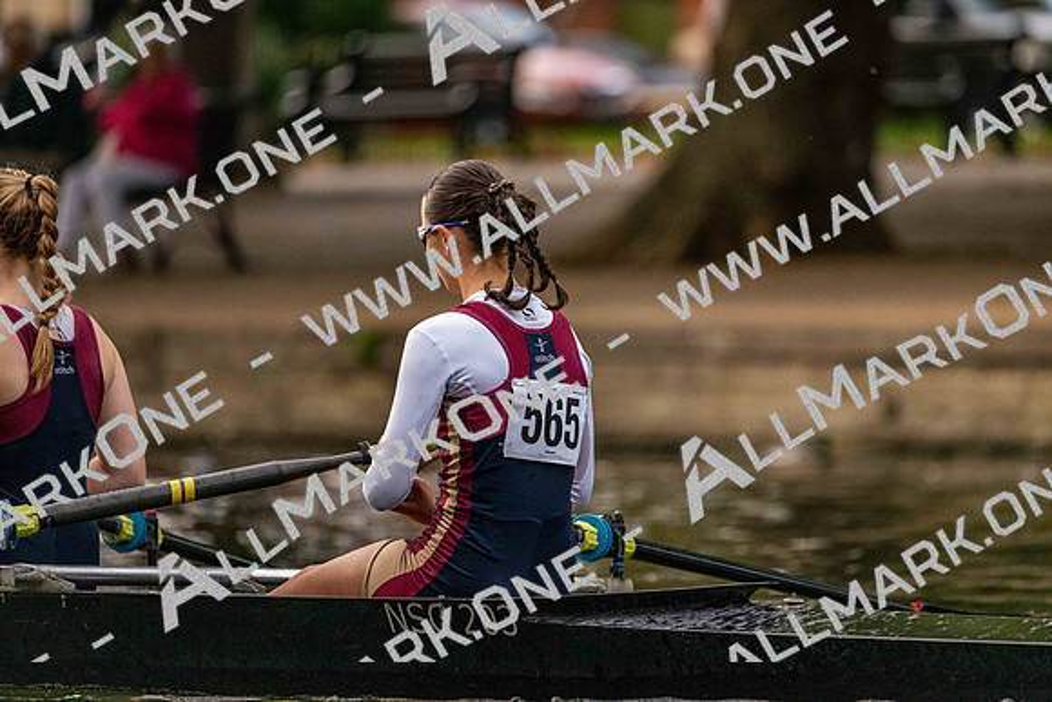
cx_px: 526
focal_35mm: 400
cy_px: 351
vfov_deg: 3.4
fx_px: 11691
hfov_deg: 5.2
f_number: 4.5
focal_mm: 400
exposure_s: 1/2500
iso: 4000
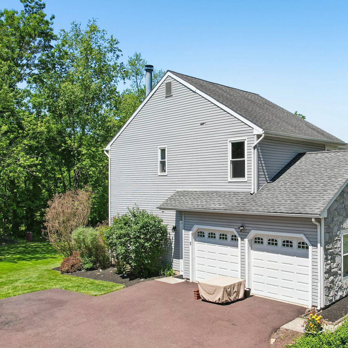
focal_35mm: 34
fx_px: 387
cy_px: 186
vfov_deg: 48.4
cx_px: 242
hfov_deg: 47.4
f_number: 2.8
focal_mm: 8.4
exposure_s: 1/1500
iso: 100
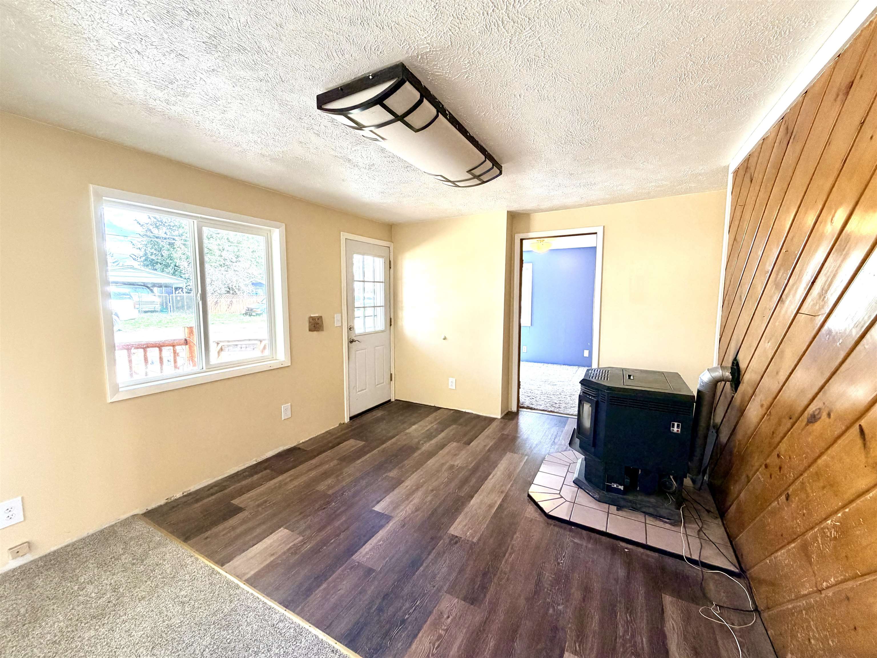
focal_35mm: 14
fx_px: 355
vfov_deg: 85.7
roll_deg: +0.5
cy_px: 329
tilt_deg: -5.4
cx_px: 438
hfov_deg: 102.1
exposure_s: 1/120
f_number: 2.2
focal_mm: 2.22
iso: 250
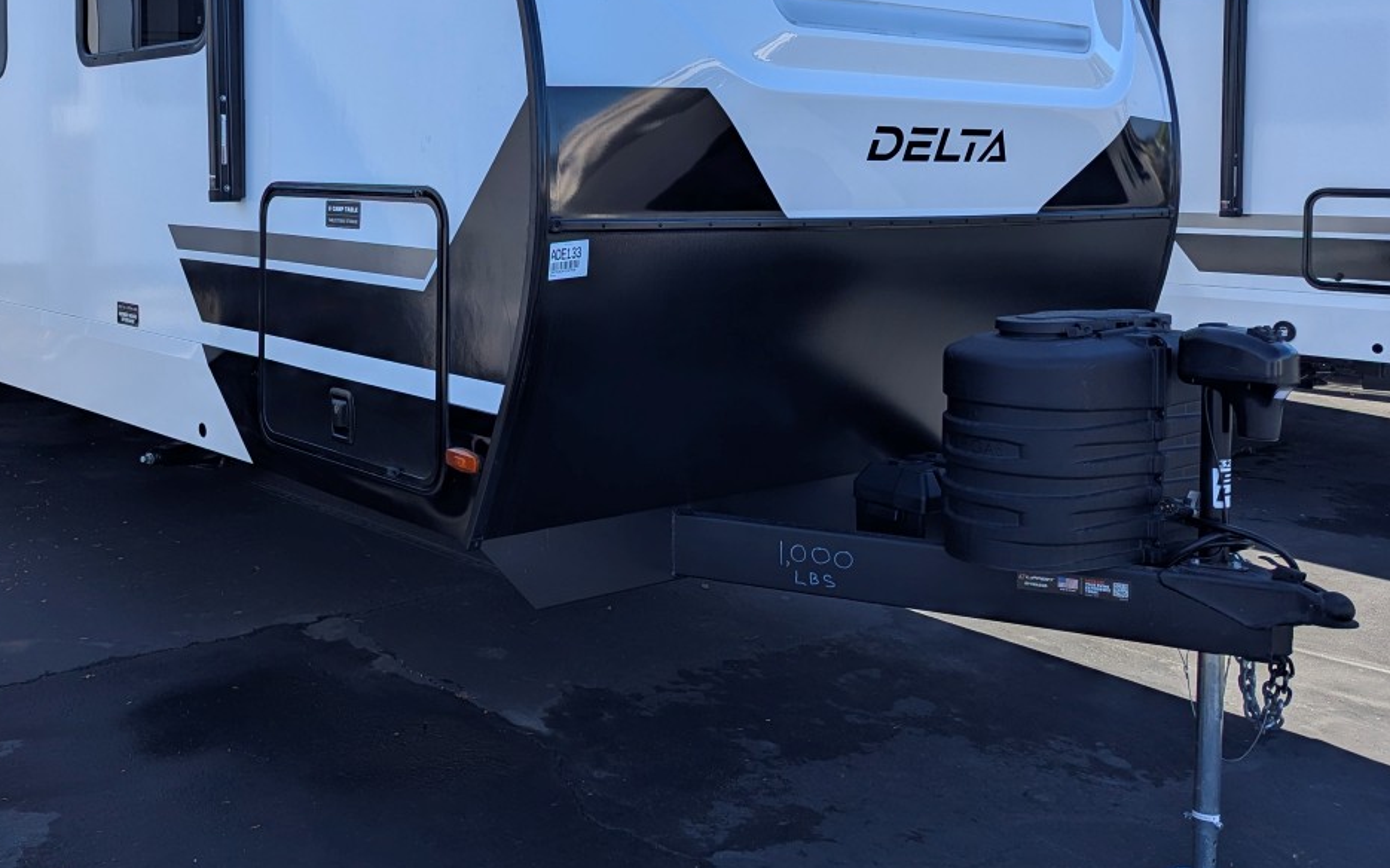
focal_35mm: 38
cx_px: 456
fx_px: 1439
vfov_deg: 32.9
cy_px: 214
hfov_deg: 50.6
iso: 46
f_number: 1.85
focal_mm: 6.81
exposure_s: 1/1618
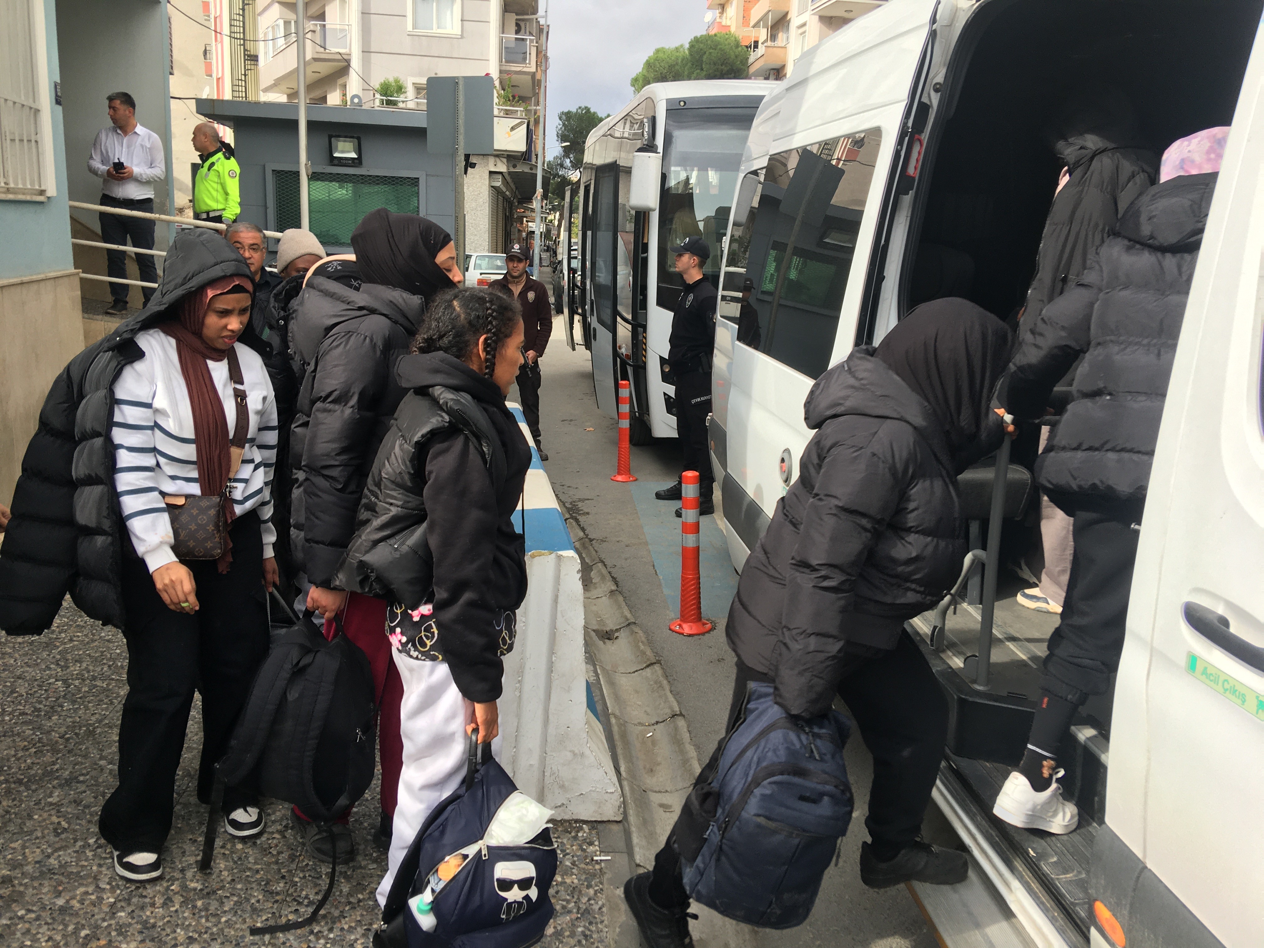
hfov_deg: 61.7
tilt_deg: -10.2
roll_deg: -3.3
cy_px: 474
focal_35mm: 29
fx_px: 1059
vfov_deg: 48.2
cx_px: 632
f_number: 2.2
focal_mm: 4.15
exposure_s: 1/223
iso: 25
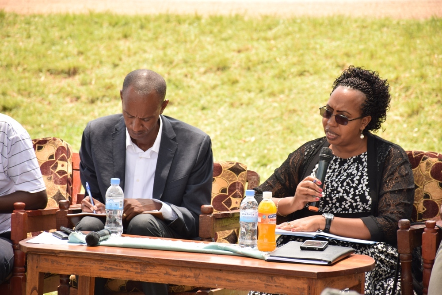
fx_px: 2579
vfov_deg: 6.5
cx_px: 221
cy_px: 148
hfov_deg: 9.8
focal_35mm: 210
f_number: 5.6
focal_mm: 140
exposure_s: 1/160
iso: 125
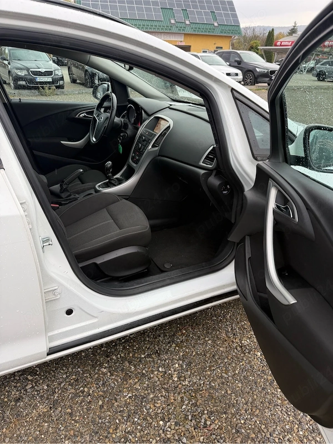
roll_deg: -1.7
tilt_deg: -26.9
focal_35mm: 24
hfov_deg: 56.8
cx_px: 166
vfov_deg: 71.6
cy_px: 222
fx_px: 308
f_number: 1.78
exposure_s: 1/339
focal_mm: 6.76
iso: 100
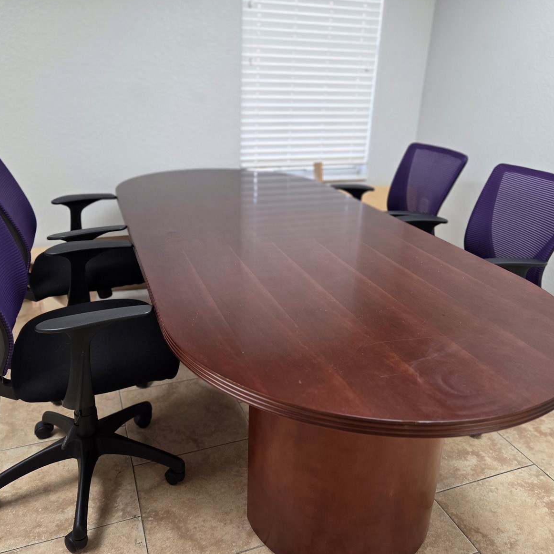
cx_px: 279
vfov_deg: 57.3
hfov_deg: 57.3
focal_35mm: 28
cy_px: 280
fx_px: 507
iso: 250
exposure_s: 1/120
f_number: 1.8
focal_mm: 5.4
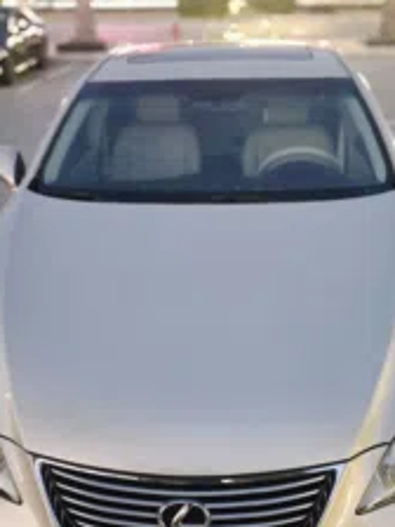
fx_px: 624
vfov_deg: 45.4
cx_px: 207
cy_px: 325
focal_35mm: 41
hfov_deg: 35.1
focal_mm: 6.3
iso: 1600
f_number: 1.7
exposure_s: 1/50.3
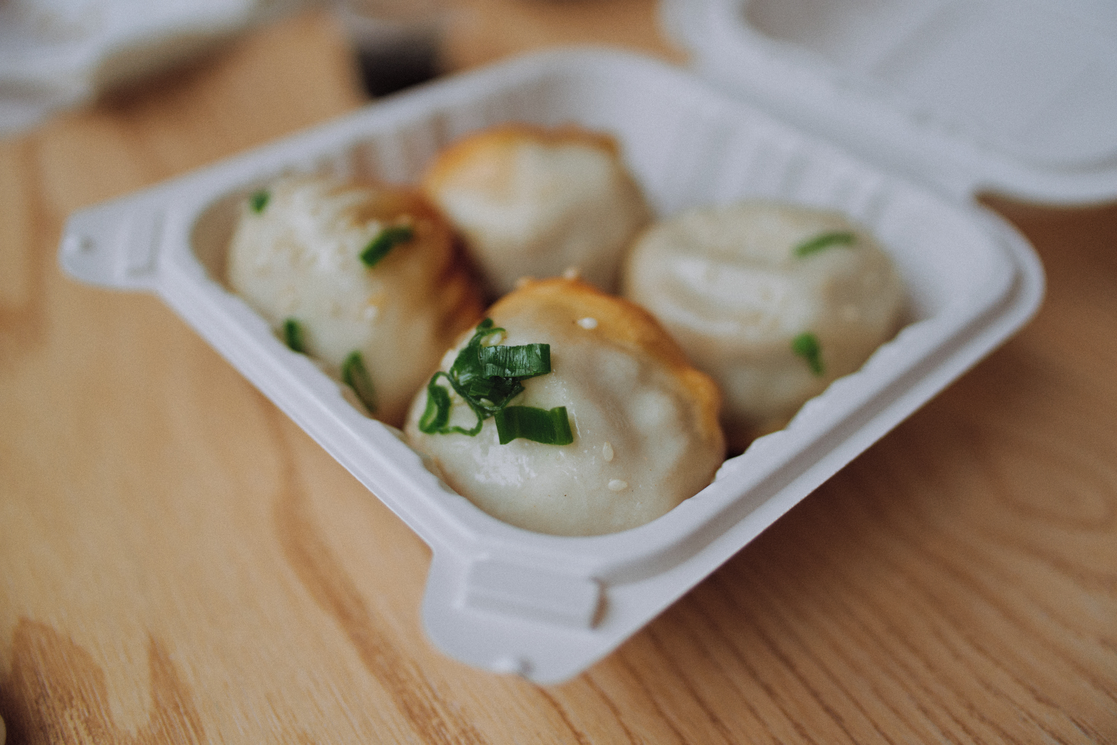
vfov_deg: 38.4
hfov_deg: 55.1
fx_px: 1070
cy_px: 372
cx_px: 558
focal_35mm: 34
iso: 100
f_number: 1.4
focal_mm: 23
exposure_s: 1/1500
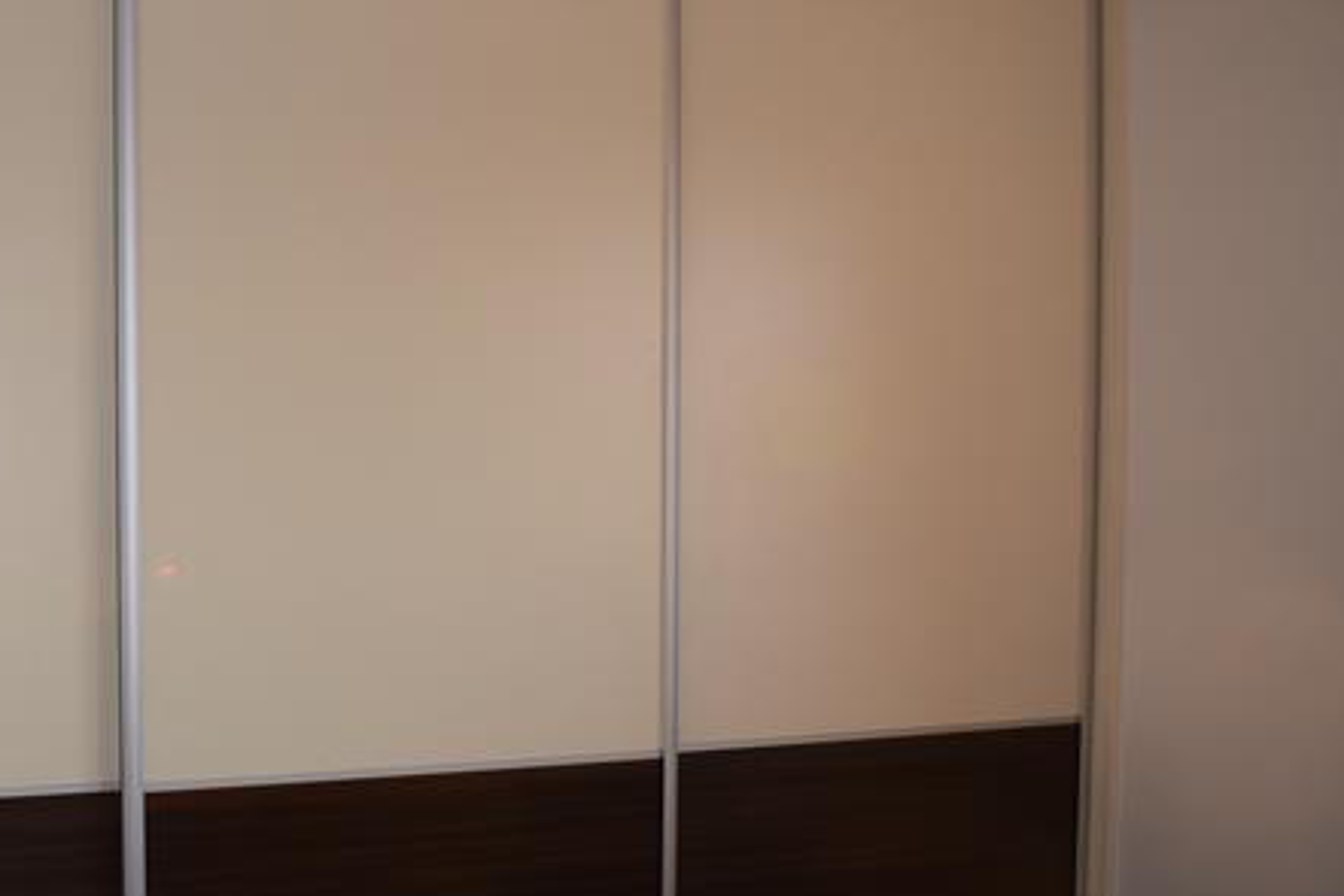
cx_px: 316
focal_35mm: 44
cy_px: 528
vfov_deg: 30.5
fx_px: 1643
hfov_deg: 42.9
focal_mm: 18
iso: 800
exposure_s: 1/80
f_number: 4.5
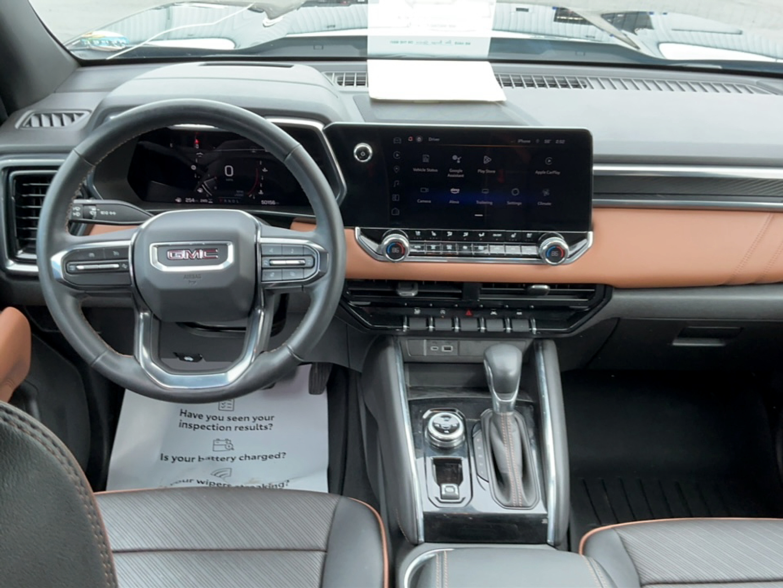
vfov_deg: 46.8
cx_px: 392
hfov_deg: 60.0
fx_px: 679
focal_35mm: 30
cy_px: 294
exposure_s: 1/60
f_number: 1.8
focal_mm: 3
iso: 32
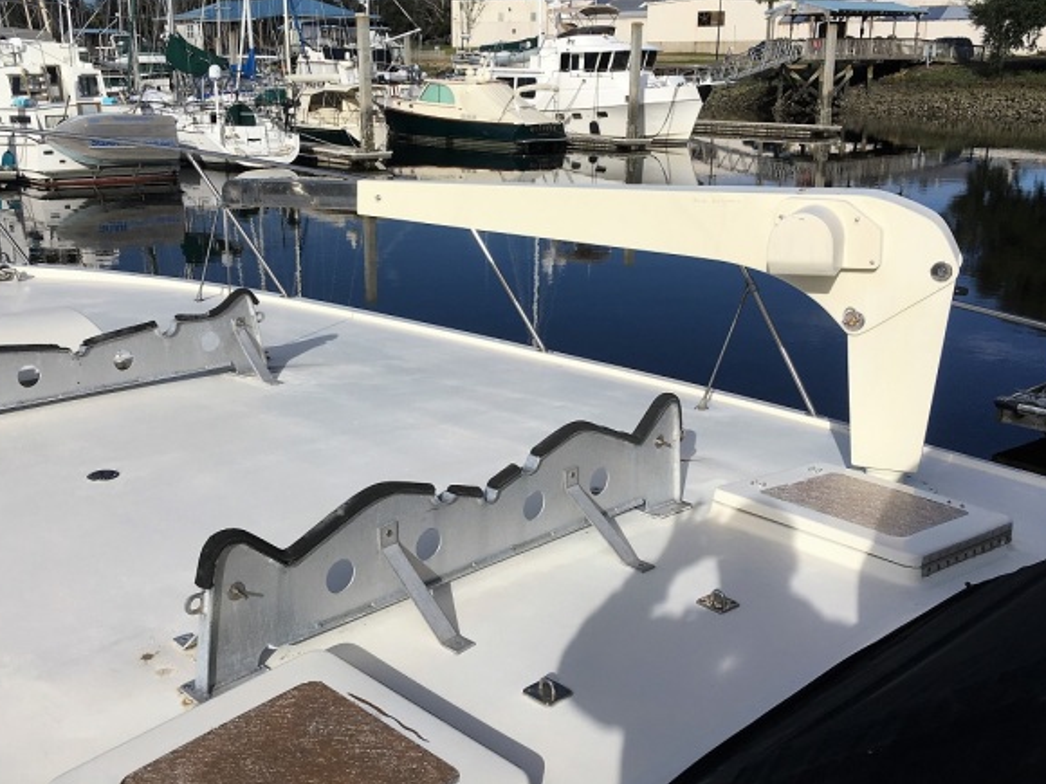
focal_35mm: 40
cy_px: 404
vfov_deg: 36.0
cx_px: 492
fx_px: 1209
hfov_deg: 46.8
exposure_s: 1/3205
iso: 25
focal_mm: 4.15
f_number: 2.2
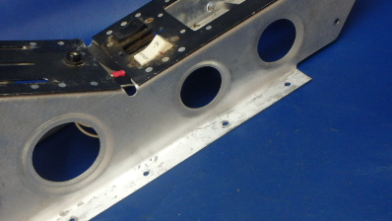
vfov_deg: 24.4
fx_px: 509
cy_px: 112
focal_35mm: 49
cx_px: 109
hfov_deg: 41.1
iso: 320
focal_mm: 5
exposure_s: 1/30
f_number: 3.9
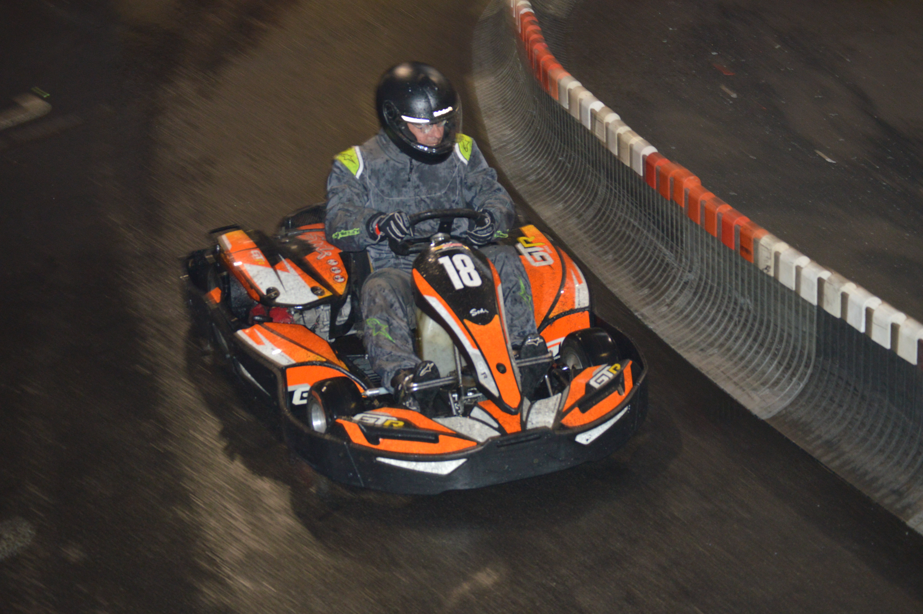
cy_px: 307
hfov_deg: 24.6
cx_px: 462
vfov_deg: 16.5
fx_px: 2113
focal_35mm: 82
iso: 800
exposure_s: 1/60
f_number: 4
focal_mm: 55
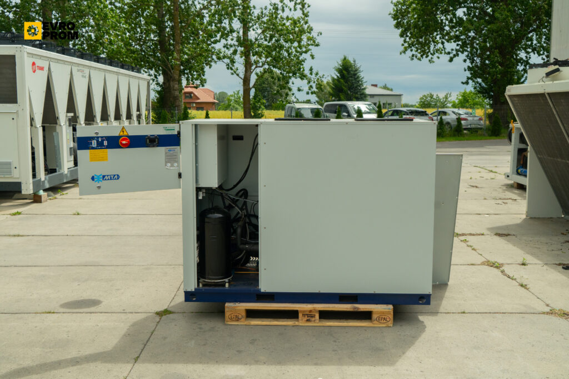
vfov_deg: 35.0
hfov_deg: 50.7
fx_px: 600
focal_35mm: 38
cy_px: 190
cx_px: 284
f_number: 6.3
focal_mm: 38
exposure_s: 1/400
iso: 800
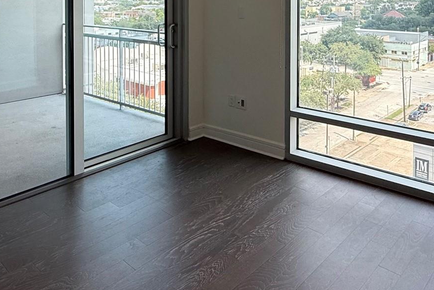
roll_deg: +0.3
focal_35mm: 34
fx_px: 410
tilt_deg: +0.1
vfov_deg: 35.3
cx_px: 223
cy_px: 1
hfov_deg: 55.8
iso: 64
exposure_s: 1/386
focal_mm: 2.22
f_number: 2.2
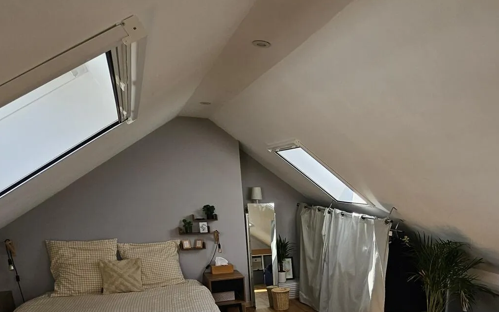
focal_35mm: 26
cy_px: 301
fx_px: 354
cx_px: 355
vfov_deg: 42.2
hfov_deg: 67.3
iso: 32
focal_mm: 1.74
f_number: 2.2
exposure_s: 1/178
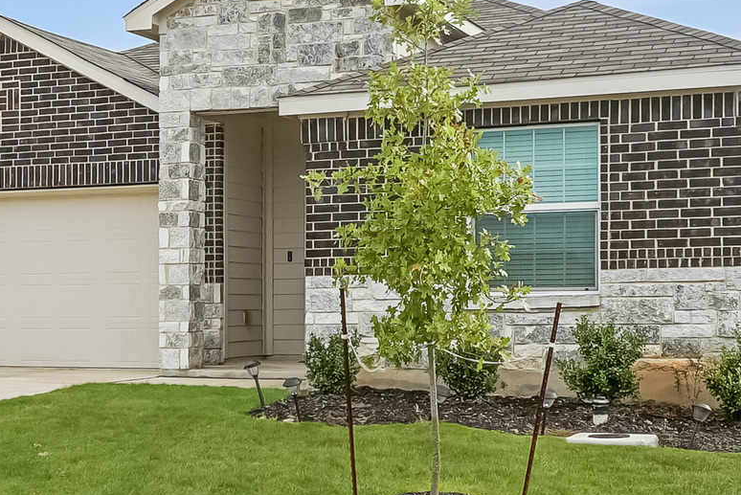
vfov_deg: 19.7
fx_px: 1421
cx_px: 275
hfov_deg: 29.1
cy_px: 173
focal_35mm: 69
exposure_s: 1/640
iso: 100
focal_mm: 22
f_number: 5
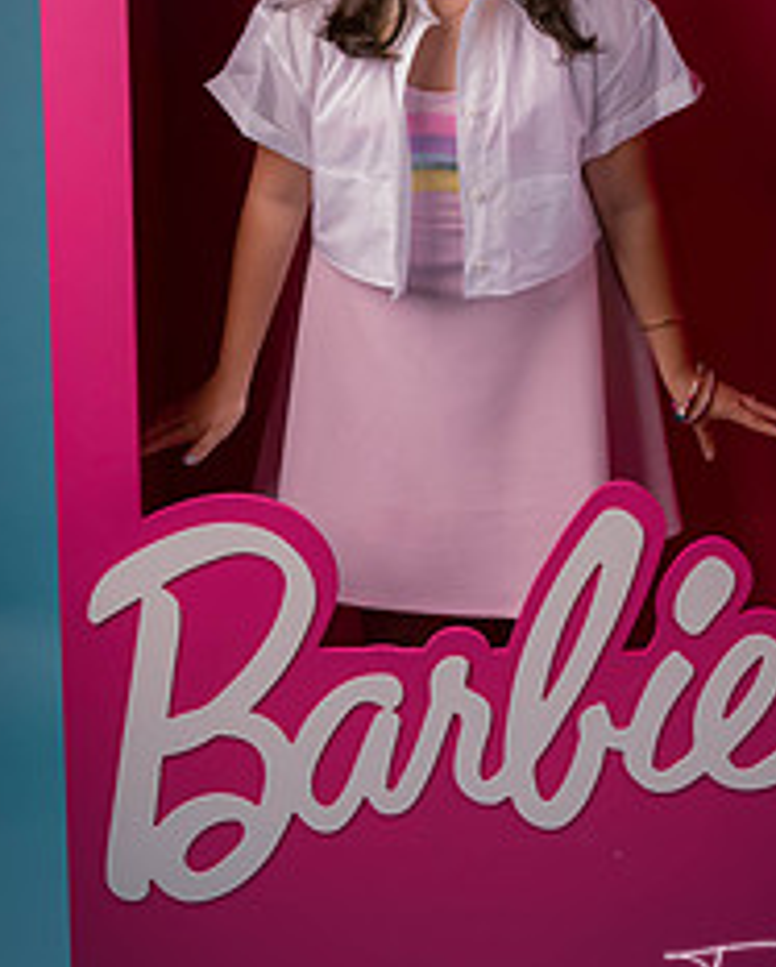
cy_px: 220
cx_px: 490
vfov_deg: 27.8
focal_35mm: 67
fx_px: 1920
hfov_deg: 22.8
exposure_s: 1/80
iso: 125
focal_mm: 37
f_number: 6.3
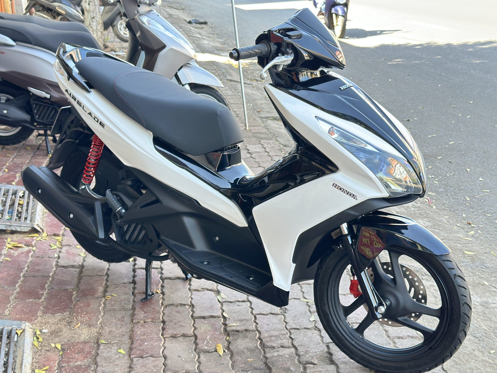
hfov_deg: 39.7
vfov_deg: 30.3
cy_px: 186
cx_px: 248
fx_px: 689
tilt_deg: -17.6
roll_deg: +1.8
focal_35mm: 48
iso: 125
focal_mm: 6.86
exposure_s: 1/172
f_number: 1.78
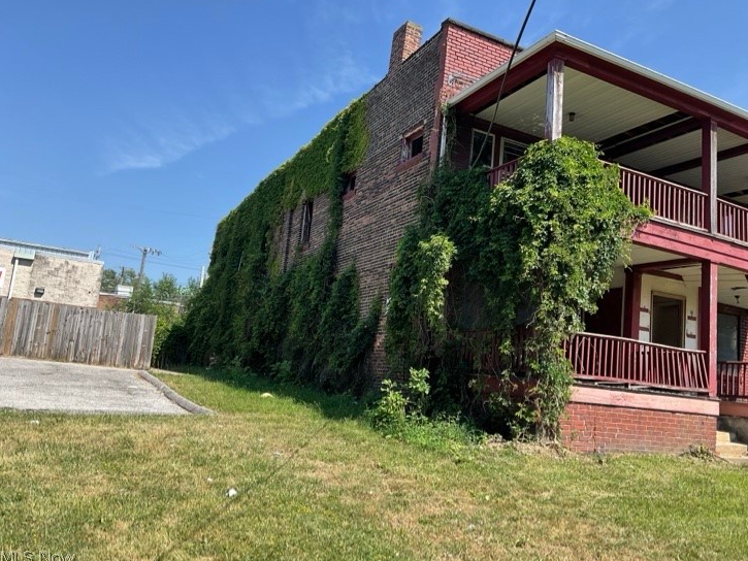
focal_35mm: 30
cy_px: 280
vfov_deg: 46.8
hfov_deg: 59.9
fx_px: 648
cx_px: 383
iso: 16
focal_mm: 3
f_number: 1.8
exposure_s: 1/1076
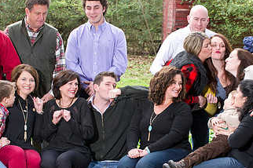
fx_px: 1088
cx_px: 133
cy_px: 116
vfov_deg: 8.8
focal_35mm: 155
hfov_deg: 13.3
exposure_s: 1/125
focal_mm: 86
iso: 1250
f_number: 6.3
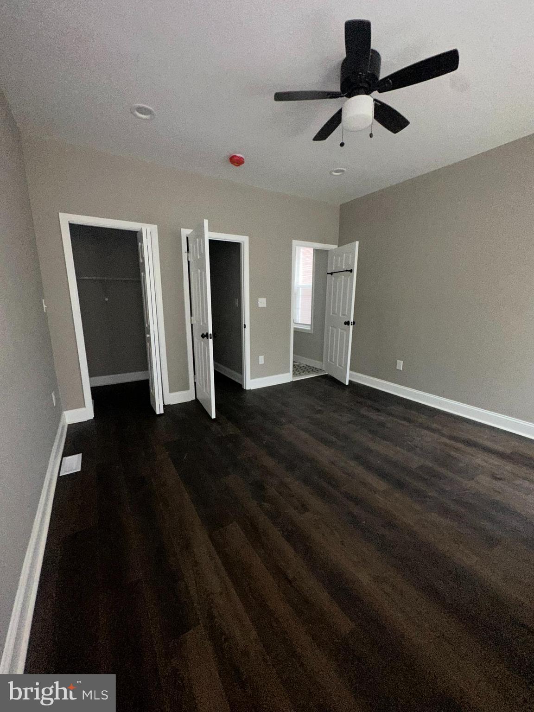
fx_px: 288
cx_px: 267
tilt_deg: -11.4
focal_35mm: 14
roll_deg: -0.8
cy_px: 356
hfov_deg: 85.7
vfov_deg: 102.1
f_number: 2.2
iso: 250
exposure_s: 1/60
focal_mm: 2.22
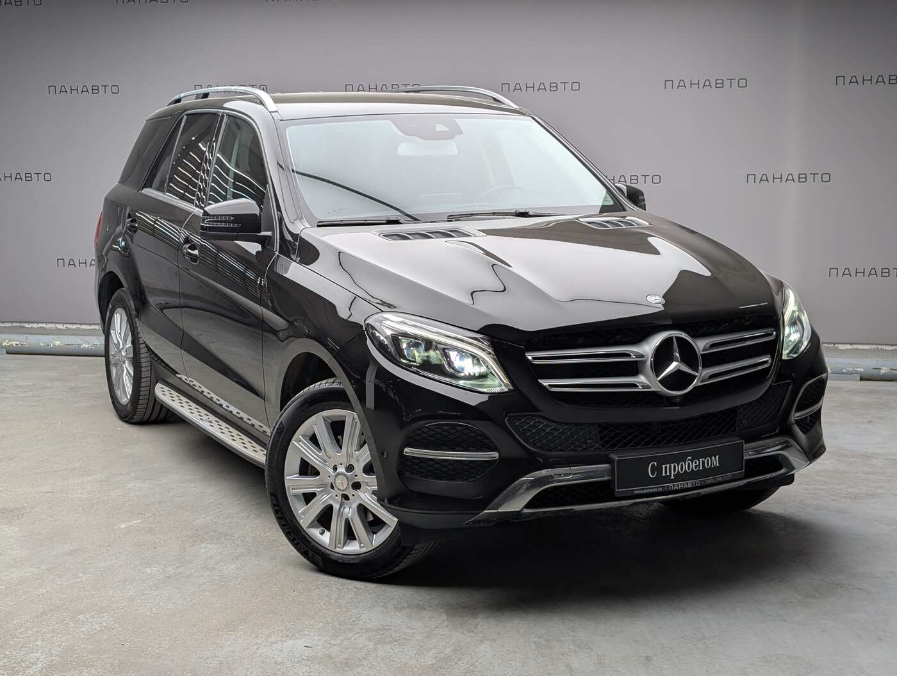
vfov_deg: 29.7
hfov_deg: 38.9
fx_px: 1271
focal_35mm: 49
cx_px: 448
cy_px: 338
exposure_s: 1/100
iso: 21
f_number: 1.68
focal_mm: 6.9
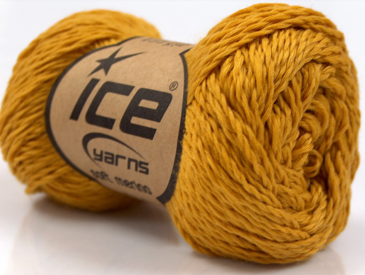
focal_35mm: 84
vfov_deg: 17.6
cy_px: 138
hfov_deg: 23.3
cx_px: 182
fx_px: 887
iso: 100
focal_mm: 17.25
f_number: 2.9
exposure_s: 1/3.74
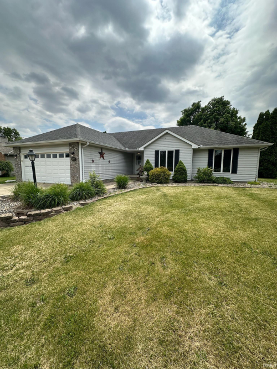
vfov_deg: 102.1
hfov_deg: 85.7
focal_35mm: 14
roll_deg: -1.2
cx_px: 138
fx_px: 149
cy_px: 184
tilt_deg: -6.5
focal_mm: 2.22
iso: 40
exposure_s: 1/2174
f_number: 2.2
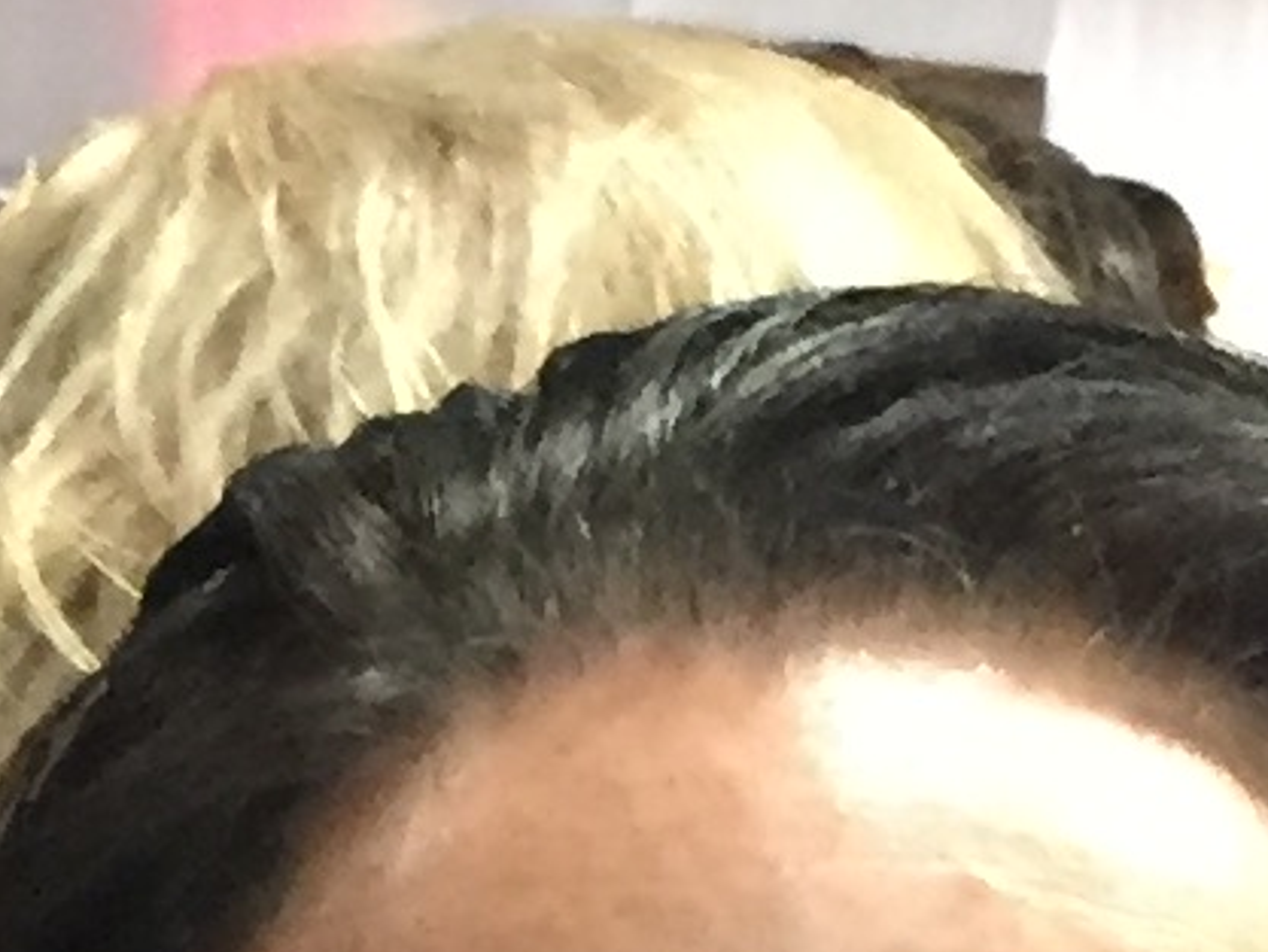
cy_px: 1411
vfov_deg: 6.5
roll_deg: -2.8
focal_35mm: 227
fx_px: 8318
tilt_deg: -6.7
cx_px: -888
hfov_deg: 8.4
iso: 250
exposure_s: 1/30
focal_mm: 4.15
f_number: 2.2
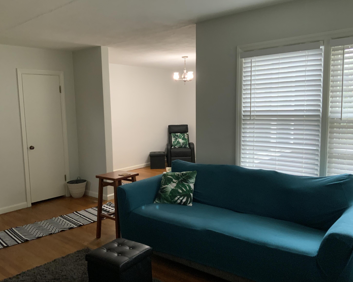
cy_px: 141
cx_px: 168
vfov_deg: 47.1
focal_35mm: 31
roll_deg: +1.2
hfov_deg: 57.2
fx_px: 324
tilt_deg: -6.2
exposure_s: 1/60
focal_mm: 3
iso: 250
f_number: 1.8
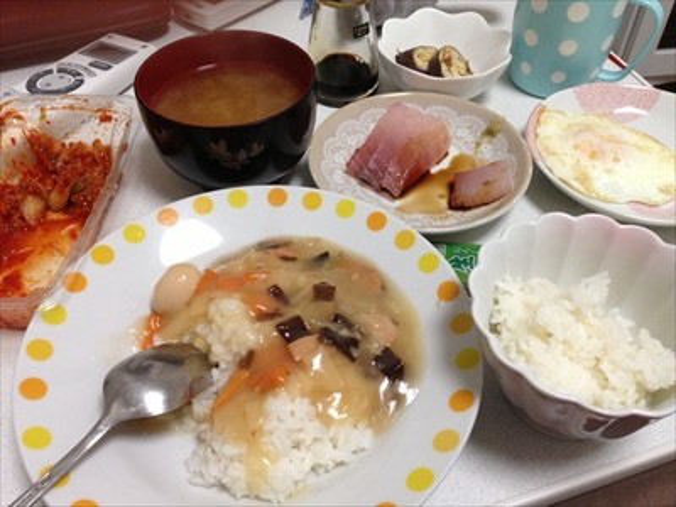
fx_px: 644
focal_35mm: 33
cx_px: 338
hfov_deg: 55.4
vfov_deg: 42.9
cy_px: 254
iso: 200
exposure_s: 1/20
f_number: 2.4
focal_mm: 4.13
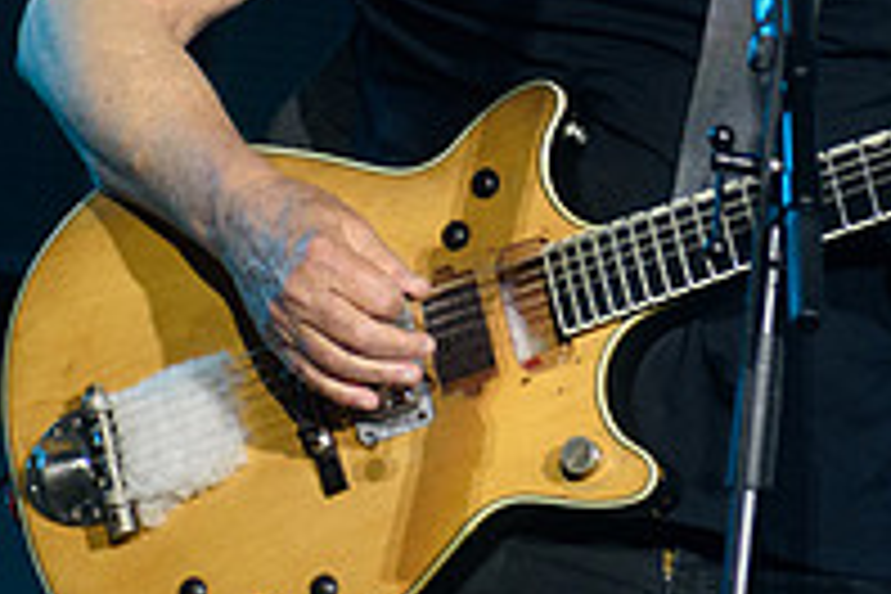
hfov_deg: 2.9
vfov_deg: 2.0
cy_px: -361
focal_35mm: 699
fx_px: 17299
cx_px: 697
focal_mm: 200
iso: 2500
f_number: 4
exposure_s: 1/500
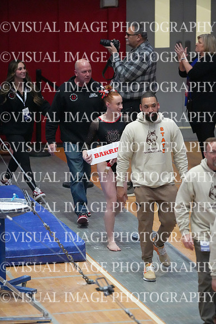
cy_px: 162
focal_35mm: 300
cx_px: 108
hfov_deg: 4.6
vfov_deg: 6.9
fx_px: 2698
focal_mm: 300
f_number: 3.5
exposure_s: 1/1600
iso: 20000
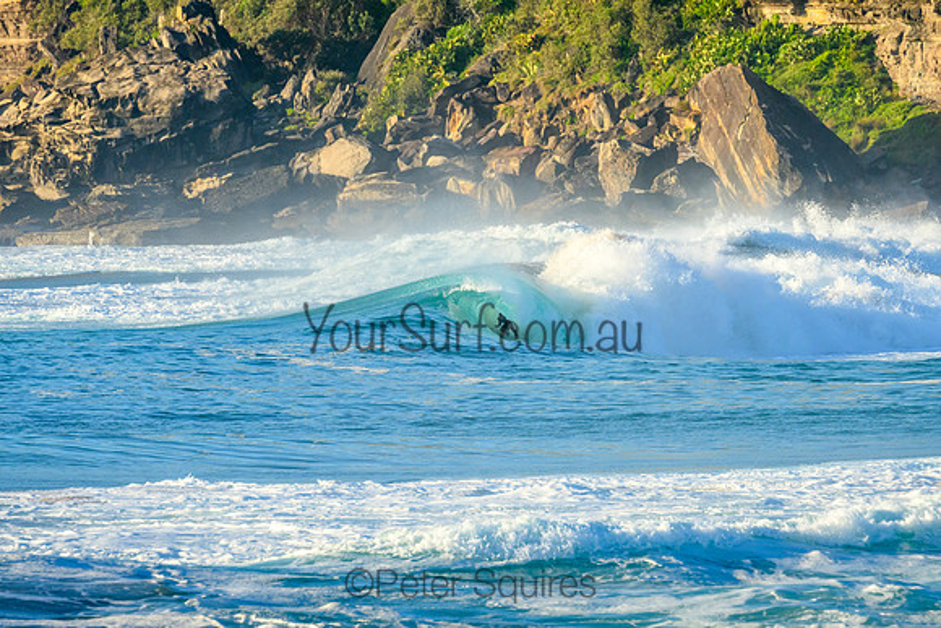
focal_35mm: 549
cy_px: 307
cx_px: 520
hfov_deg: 3.8
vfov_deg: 2.5
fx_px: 14362
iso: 1000
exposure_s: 1/2000
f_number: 9
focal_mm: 400
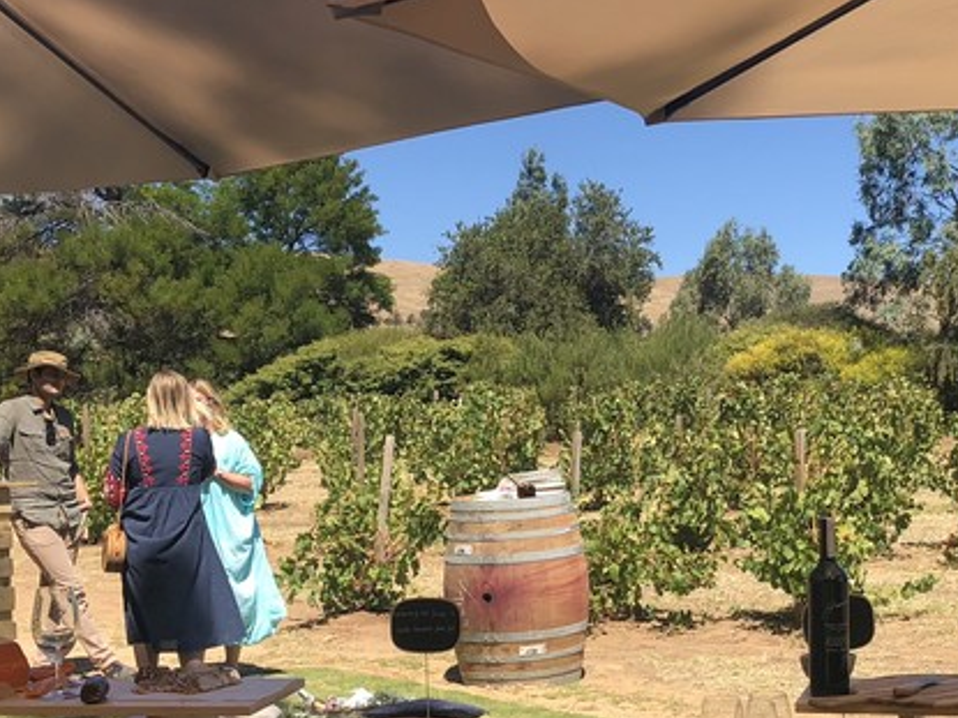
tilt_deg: -0.2
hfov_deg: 28.2
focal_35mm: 68
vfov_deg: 21.4
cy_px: 533
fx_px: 1881
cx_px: 711
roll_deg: +1.0
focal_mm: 3.99
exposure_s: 1/1297
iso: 20
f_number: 1.8
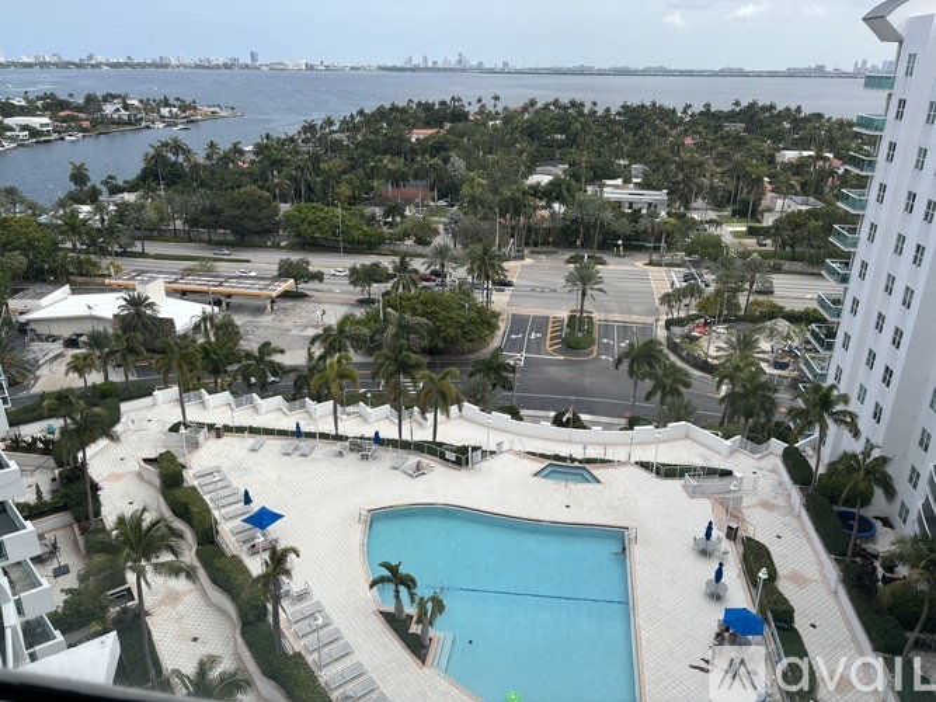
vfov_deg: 53.0
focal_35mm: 26
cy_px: 351
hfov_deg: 67.3
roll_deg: -1.2
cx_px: 468
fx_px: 703
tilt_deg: -22.9
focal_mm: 5.96
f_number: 1.6
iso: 50
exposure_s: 1/1876
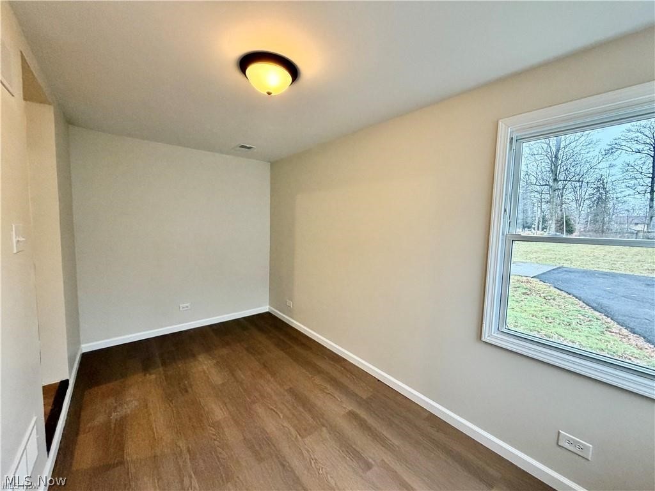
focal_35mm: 14
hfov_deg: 102.1
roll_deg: -0.8
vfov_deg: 85.7
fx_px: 265
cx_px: 328
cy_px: 246
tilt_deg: -4.9
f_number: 2.2
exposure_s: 1/60
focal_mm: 2.22
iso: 200
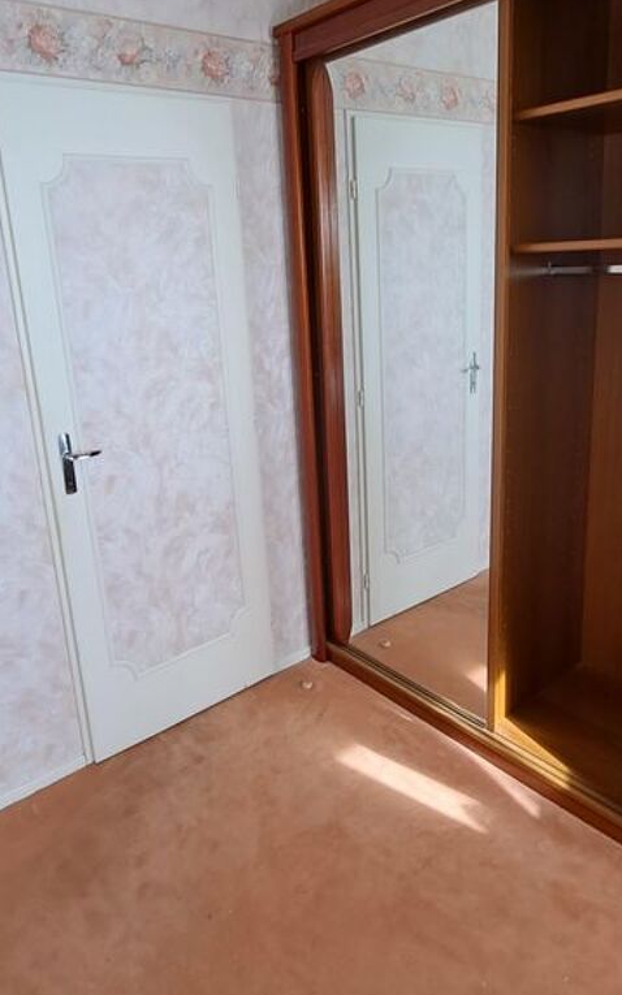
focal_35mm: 24
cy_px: 445
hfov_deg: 51.0
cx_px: 338
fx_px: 651
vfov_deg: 74.6
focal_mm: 1.74
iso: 50
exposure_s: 1/50
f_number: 2.2
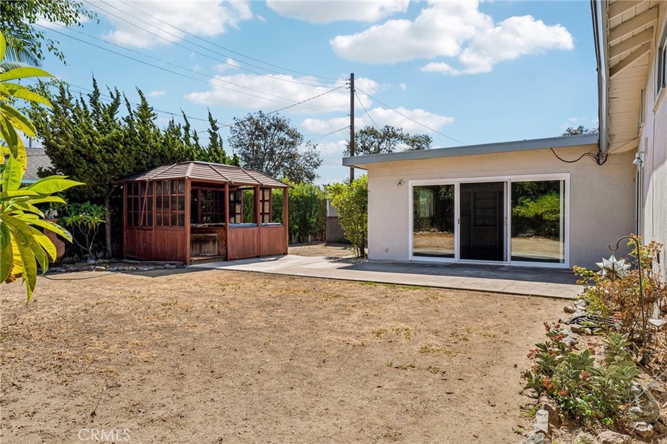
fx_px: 444
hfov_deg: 73.8
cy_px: 222
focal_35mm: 24
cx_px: 334
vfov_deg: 53.1
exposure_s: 1/500
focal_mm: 24
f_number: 8
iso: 100
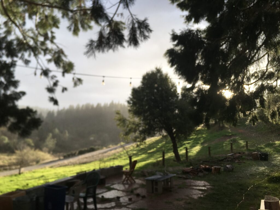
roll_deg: +0.0
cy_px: 105
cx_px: 140
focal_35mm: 29
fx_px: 235
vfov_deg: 48.2
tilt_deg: +5.6
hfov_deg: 61.7
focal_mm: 4.15
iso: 25
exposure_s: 1/337
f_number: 2.2
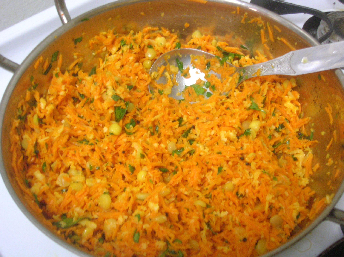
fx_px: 457
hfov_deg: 41.3
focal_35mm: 46
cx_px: 172
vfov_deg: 31.5
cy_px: 128
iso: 129
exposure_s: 1/3.3
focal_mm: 7.7
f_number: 3.2
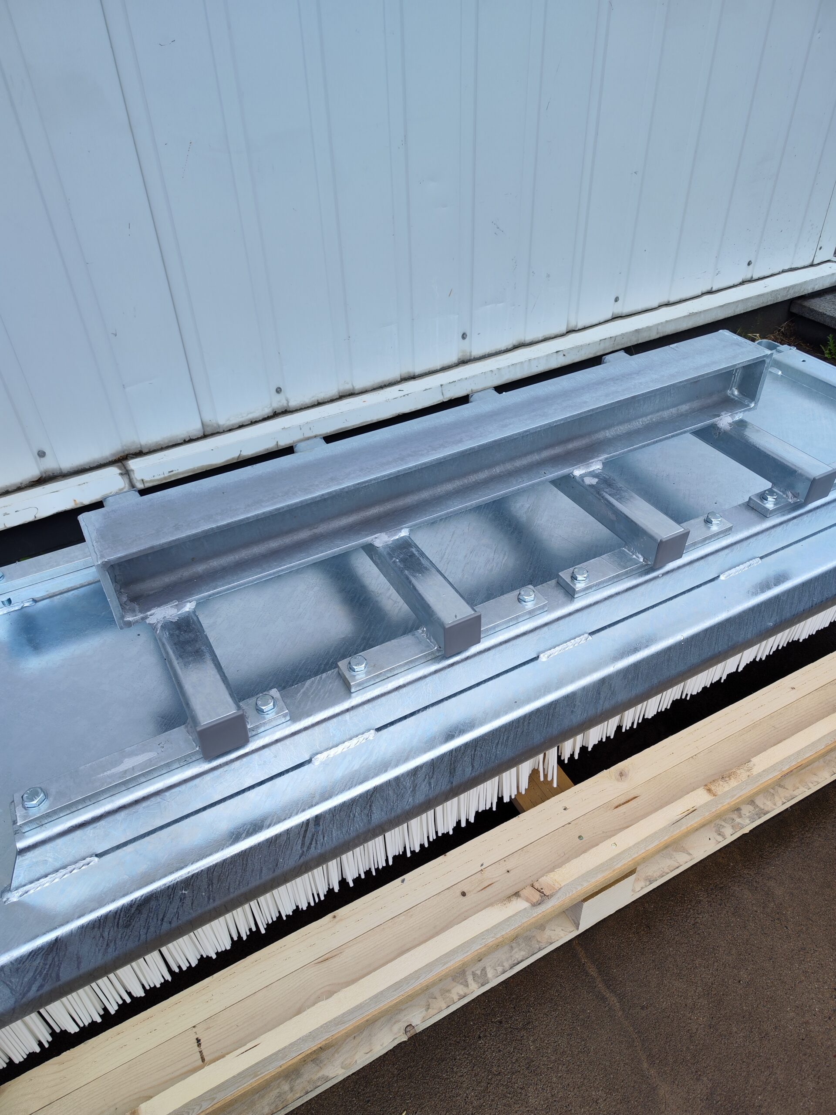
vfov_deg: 73.9
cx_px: 418
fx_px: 741
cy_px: 558
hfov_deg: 58.9
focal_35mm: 23
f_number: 1.69
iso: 50
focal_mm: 7.01
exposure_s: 1/710
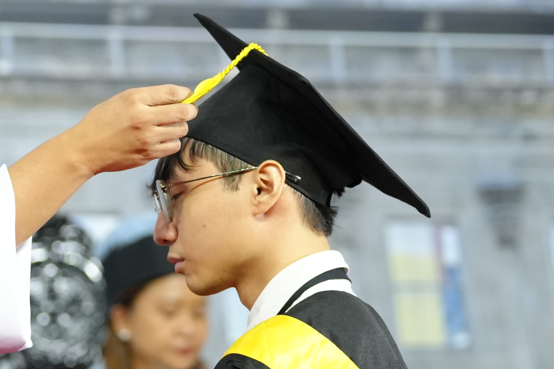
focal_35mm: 286
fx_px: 4401
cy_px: 230
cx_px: 49
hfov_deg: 7.2
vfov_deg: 4.8
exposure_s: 1/1000
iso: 2500
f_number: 2.8
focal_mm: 91
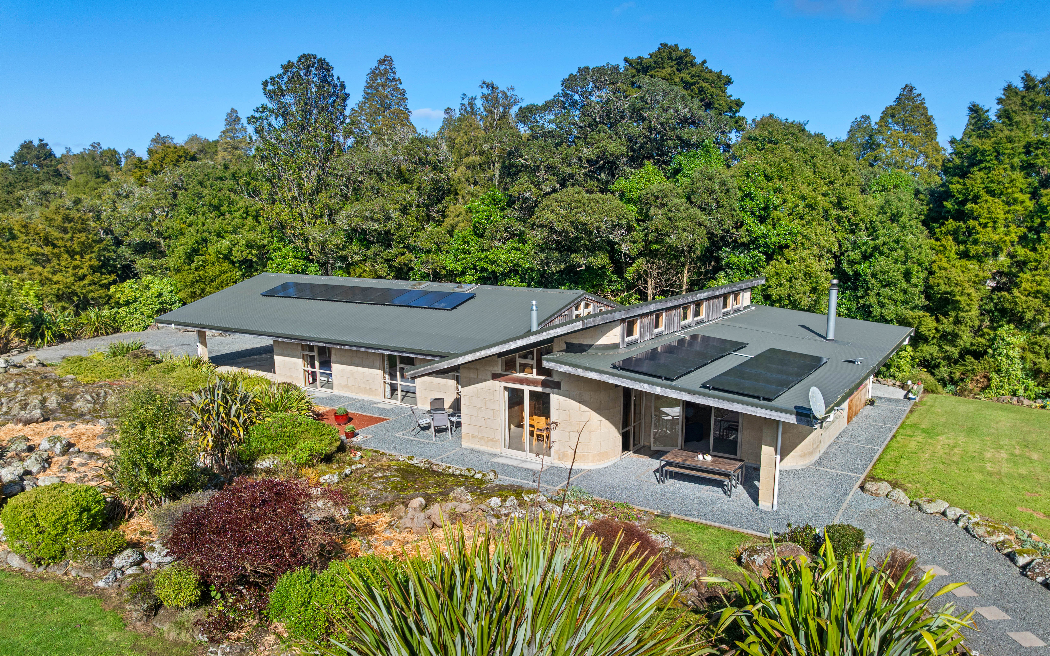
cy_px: 393
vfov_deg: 47.3
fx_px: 744
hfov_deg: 70.4
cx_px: 536
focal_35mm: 26
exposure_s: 1/640
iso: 100
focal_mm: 12.29
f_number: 2.8
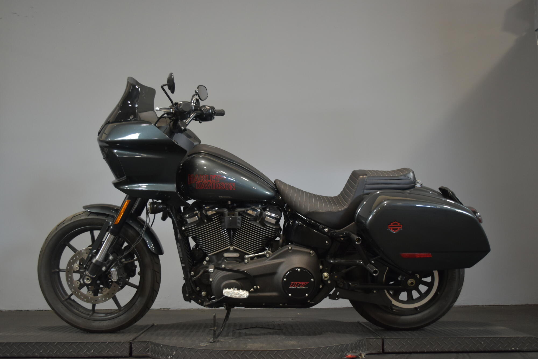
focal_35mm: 36
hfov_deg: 53.1
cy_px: 180
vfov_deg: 36.9
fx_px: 538
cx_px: 269
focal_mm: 24
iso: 1000
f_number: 4
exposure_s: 1/30
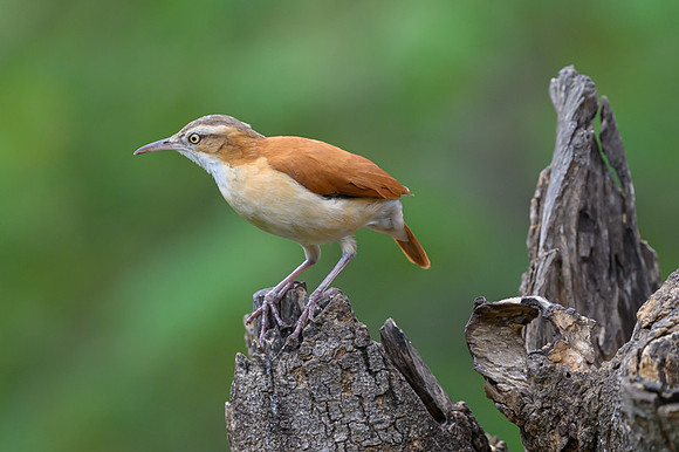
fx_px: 14065
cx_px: 222
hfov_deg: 2.8
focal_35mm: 746
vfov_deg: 1.8
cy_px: 232
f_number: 4
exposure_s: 1/2500
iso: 800
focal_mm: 400
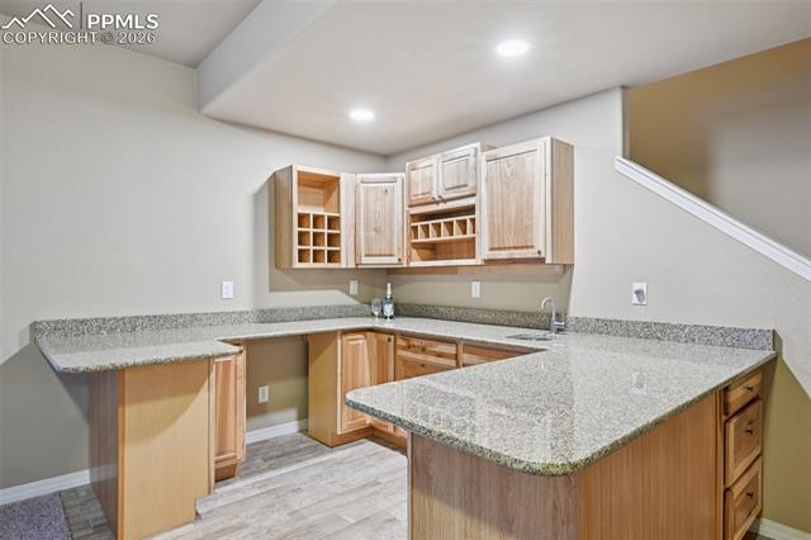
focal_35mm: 20
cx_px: 406
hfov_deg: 84.0
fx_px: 450
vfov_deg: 61.9
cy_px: 270
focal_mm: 20
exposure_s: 1/2
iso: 400
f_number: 11
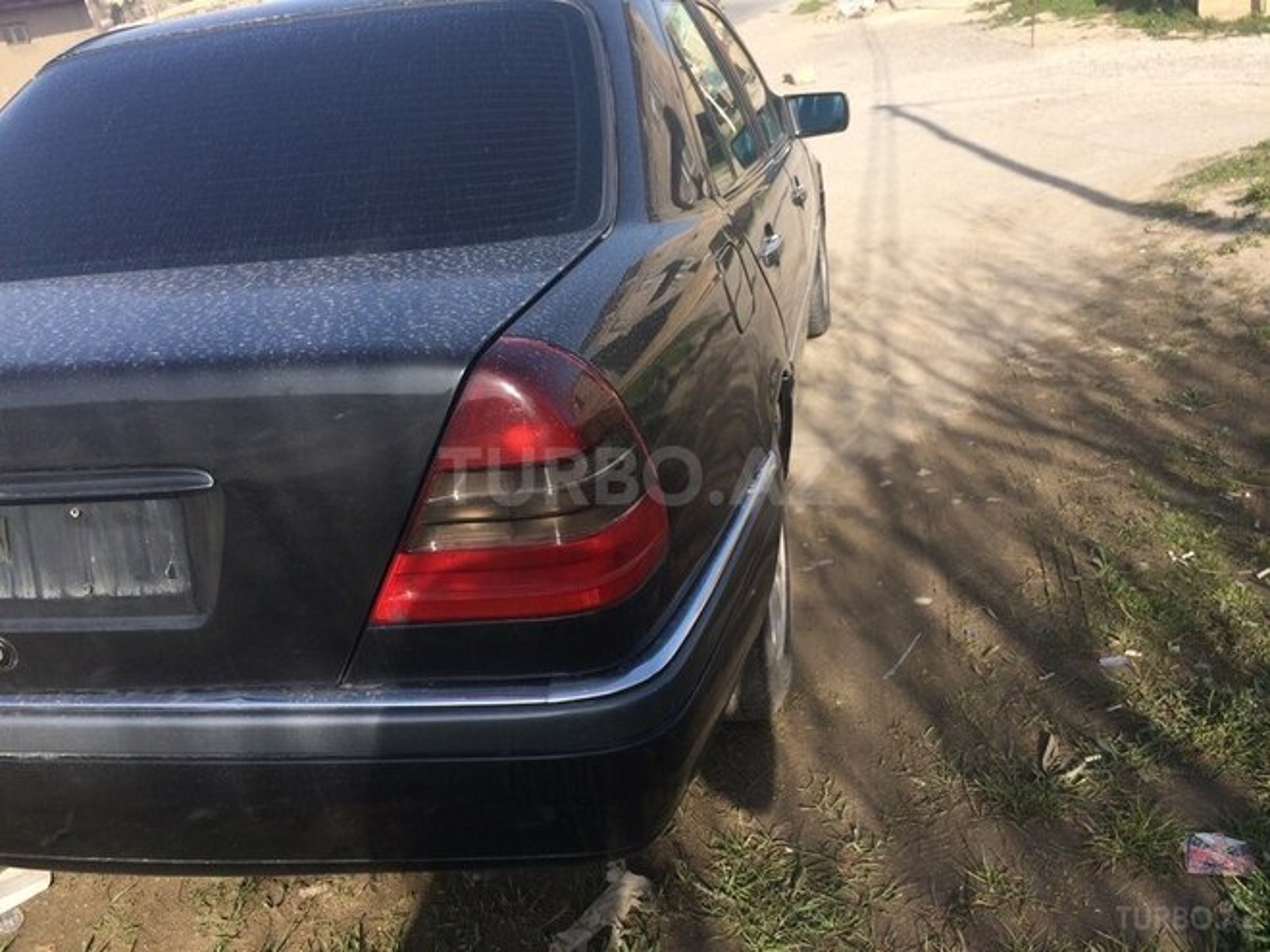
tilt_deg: -25.0
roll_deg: +11.7
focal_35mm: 29
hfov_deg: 61.7
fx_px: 1064
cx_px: 635
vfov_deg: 48.2
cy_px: 476
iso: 32
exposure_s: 1/1172
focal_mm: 4.15
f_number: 2.2
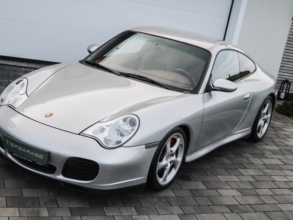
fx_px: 432
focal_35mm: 51
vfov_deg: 28.6
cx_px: 132
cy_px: 110
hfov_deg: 37.4
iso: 125
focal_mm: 31.6
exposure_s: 1/160
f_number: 4
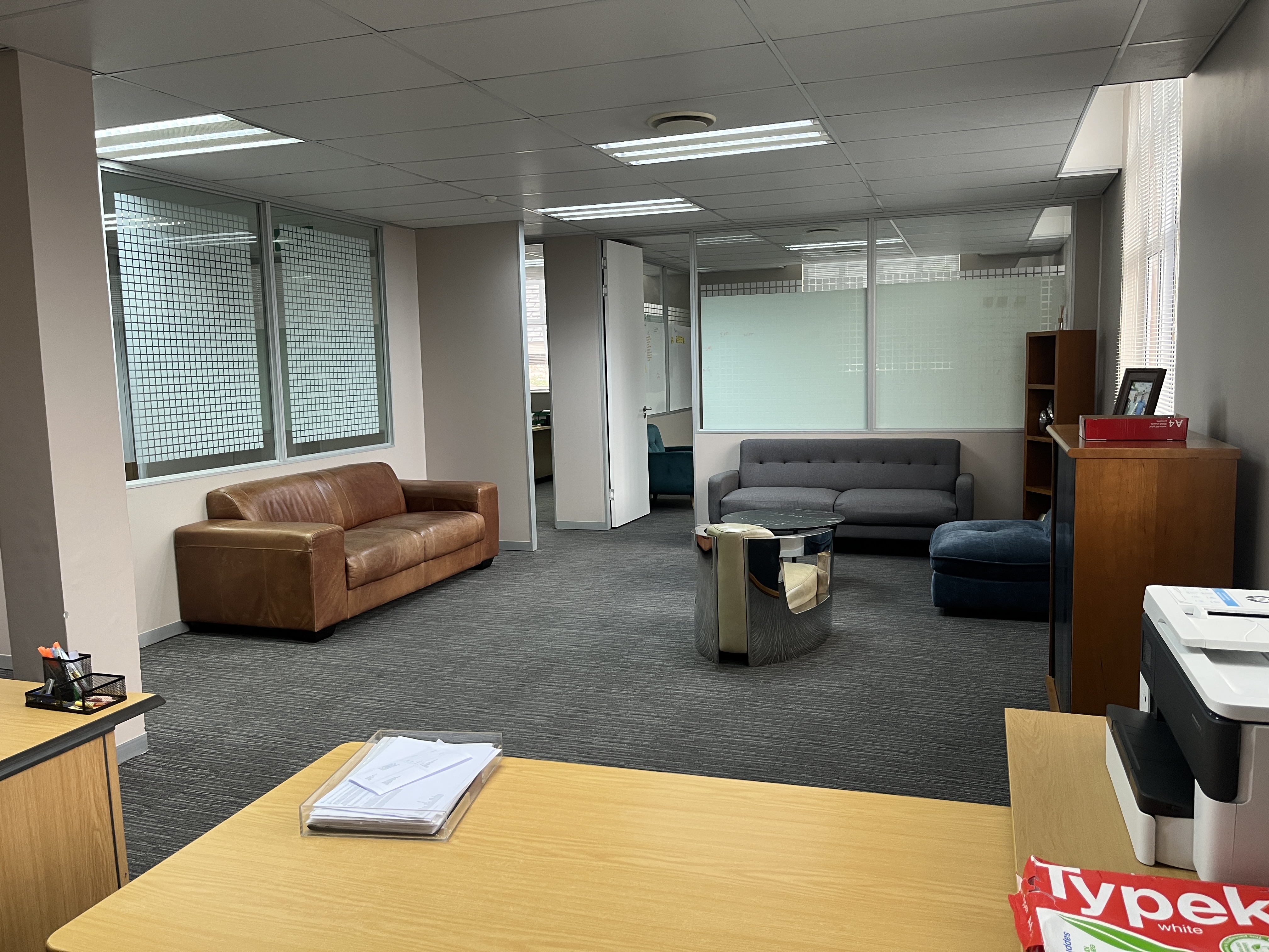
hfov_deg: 67.3
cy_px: 476
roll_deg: +1.1
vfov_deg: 53.1
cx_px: 634
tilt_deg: -7.1
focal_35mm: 26
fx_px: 953
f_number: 1.6
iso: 125
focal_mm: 5.1
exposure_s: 1/50
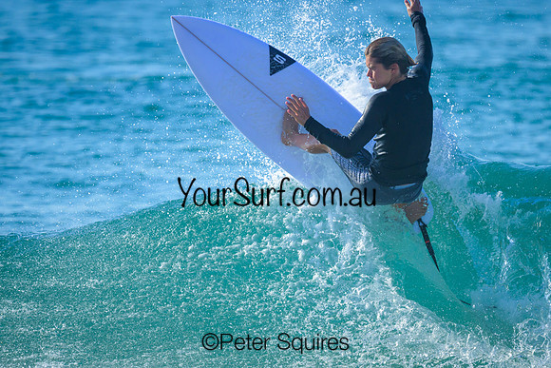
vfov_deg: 1.3
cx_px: 320
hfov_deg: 1.9
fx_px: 16581
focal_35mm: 1083
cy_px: 249
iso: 320
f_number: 6.3
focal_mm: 800
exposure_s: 1/2500
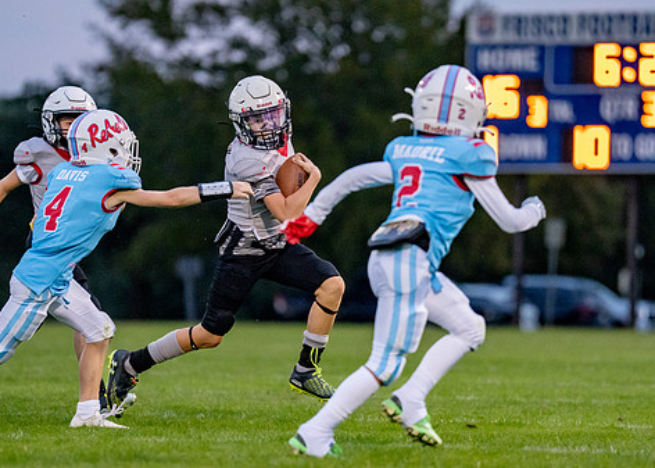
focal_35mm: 344
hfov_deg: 5.9
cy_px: 266
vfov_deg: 4.2
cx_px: 311
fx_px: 6398
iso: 4000
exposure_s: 1/1250
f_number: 2.8
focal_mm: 200
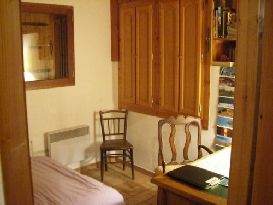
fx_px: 300
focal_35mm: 38
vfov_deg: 37.7
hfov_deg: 49.0
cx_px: 136
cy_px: 102
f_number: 2.7
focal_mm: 6.2
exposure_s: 1/15
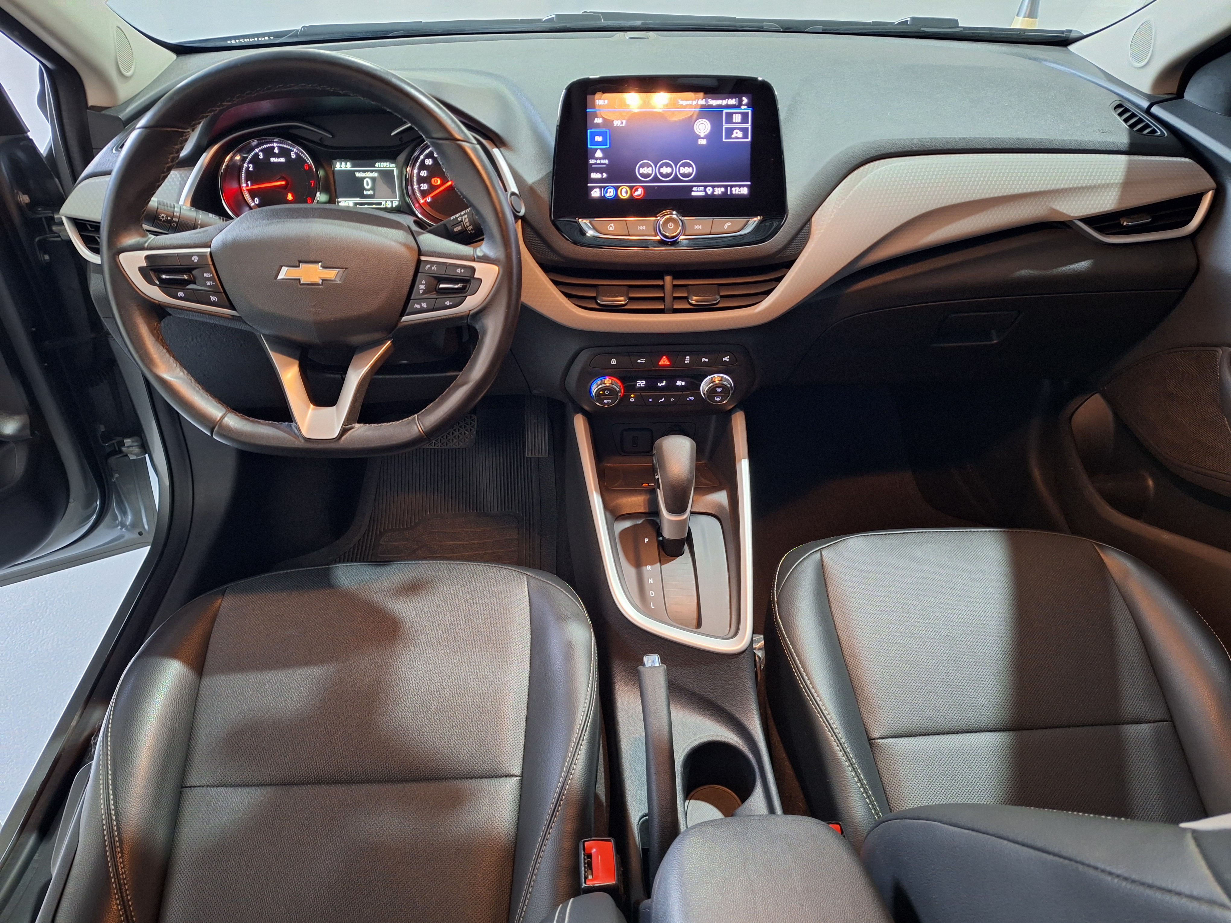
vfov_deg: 58.9
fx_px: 818
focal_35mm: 23
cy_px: 462
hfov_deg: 73.9
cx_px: 616
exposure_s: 1/20
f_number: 1.8
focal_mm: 5.54
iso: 400
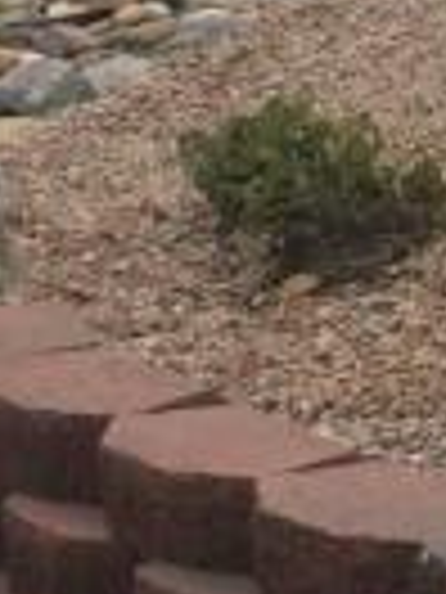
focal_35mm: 241
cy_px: -270
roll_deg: -0.7
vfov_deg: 8.1
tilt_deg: -5.2
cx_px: 860
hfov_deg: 6.0
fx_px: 4140
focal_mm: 3.3
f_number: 2.4
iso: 25
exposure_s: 1/1597
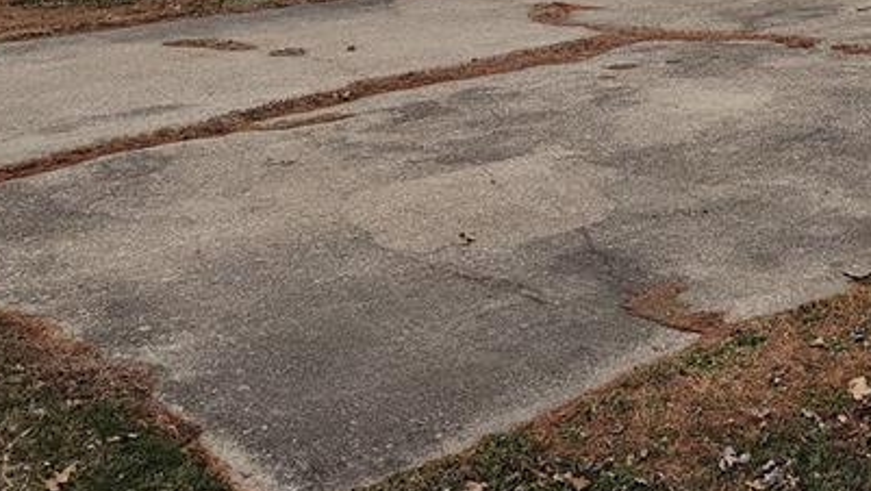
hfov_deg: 31.4
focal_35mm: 64
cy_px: -274
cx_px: 771
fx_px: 1479
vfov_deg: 16.9
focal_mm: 6.4
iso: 12
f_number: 1.8
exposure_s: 1/375
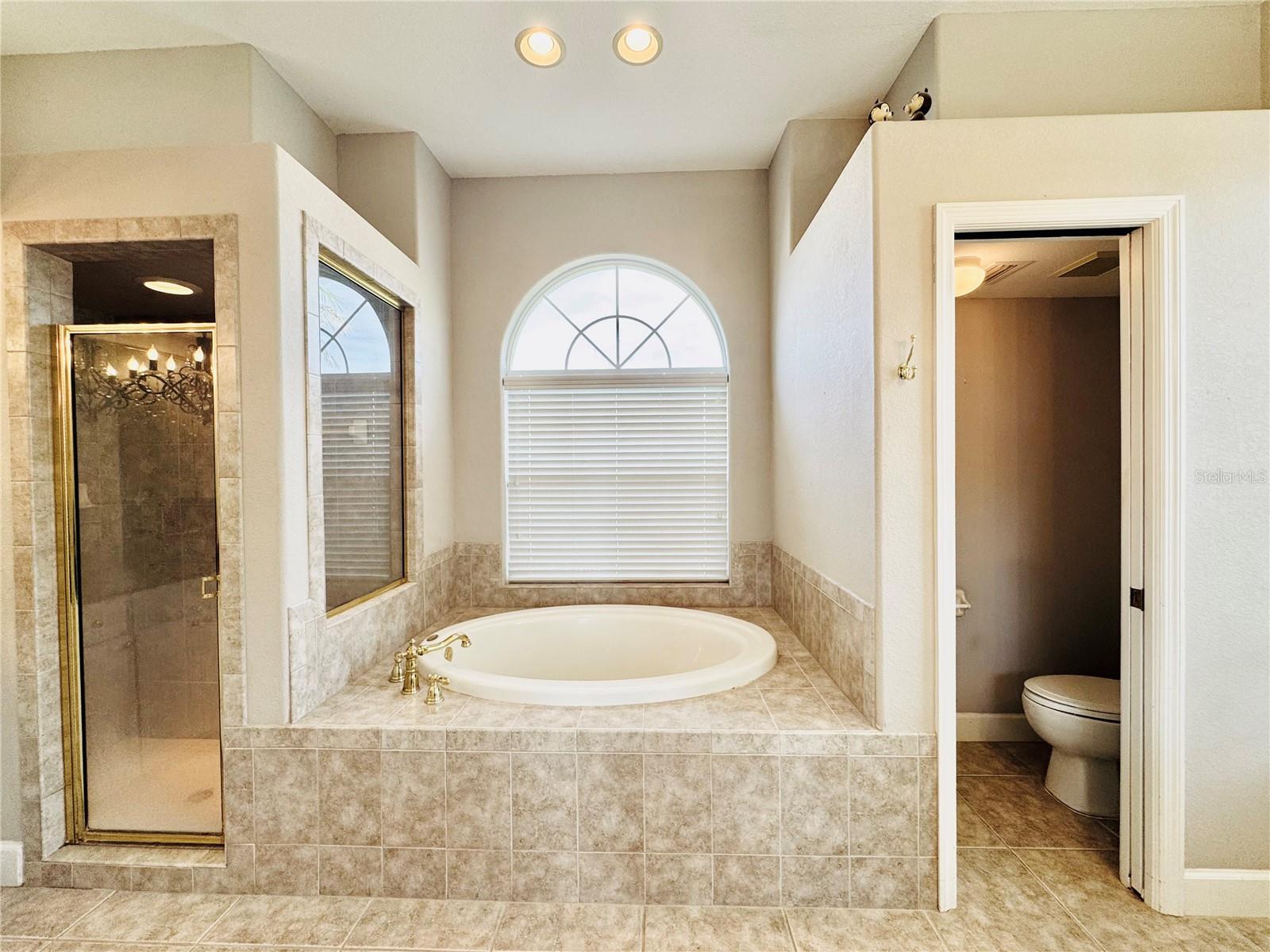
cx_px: 635
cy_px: 476
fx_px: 514
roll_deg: +0.3
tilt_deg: -1.2
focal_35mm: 14
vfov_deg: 85.7
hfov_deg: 102.1
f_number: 2.2
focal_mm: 2.22
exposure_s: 1/120
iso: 64
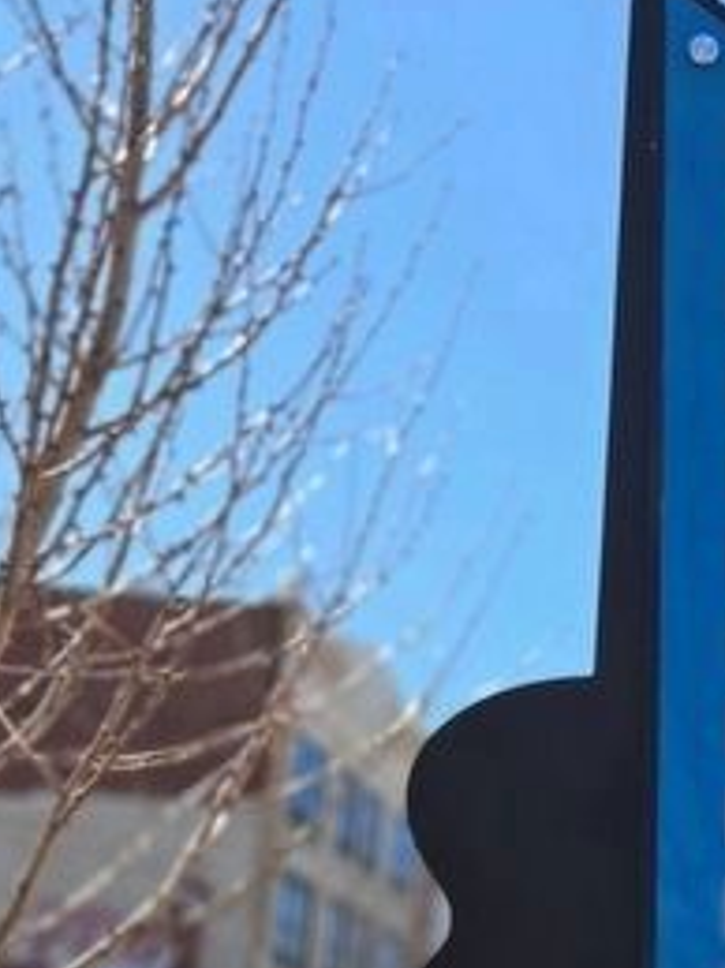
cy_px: 968
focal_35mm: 71
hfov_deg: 19.0
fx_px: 1984
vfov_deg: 26.0
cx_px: 979
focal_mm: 5.4
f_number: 1.8
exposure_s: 1/1195
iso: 25
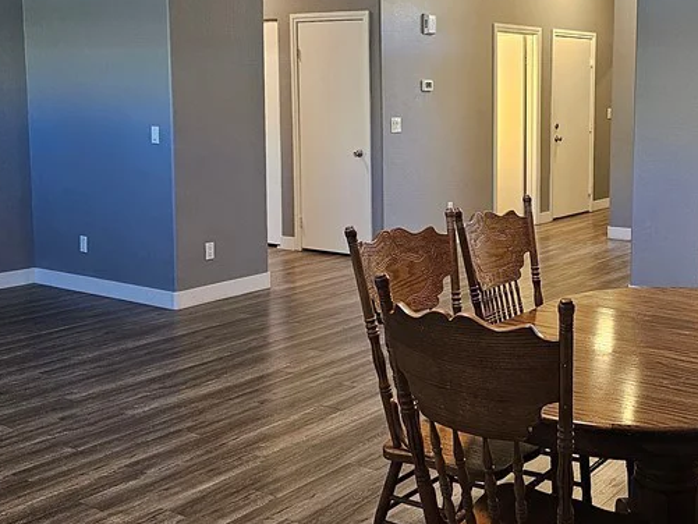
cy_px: 180
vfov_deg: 30.7
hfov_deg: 39.3
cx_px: 525
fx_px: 948
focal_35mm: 47
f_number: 1.7
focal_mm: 6.3
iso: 400
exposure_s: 1/120
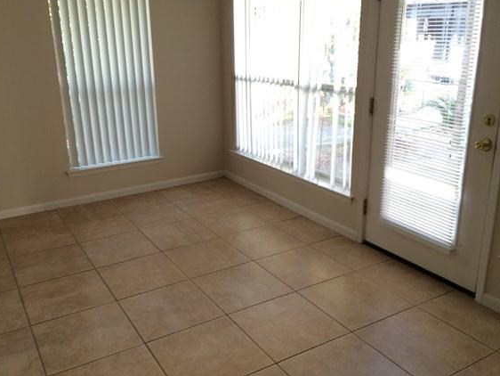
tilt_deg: -18.1
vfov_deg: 43.0
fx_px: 477
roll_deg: +0.7
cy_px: 177
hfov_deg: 55.3
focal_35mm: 33
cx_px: 230
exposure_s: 1/30
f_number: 2.2
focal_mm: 4.15
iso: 40
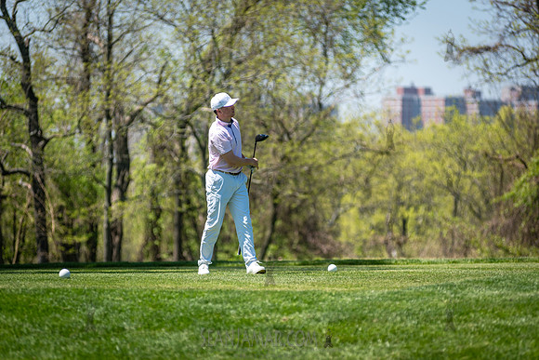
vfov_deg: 6.9
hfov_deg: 10.3
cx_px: 270
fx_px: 3003
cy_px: 180
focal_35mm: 201
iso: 100
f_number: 3.5
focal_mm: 200
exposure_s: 1/1000
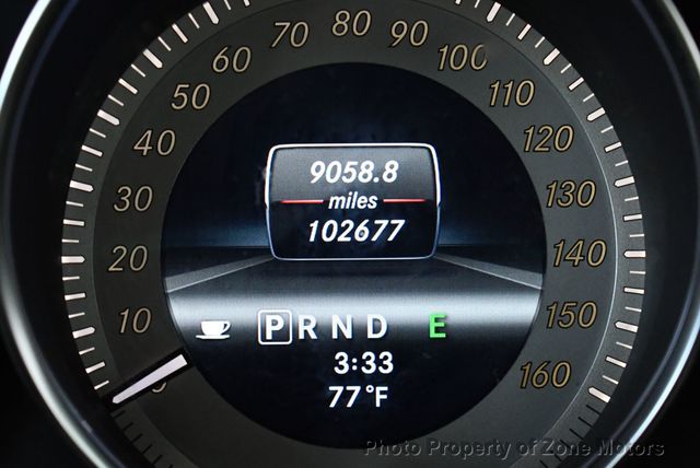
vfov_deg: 12.5
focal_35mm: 110
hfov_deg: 18.6
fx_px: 2141
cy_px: 234
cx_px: 350
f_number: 5.6
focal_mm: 55
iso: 3200
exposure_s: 1/80
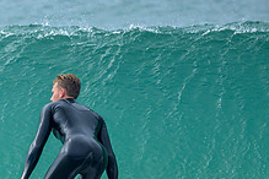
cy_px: 182
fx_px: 18343
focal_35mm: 2455
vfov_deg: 0.6
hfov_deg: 0.8
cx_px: 7
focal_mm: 800
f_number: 6.3
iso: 560
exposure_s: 1/2000
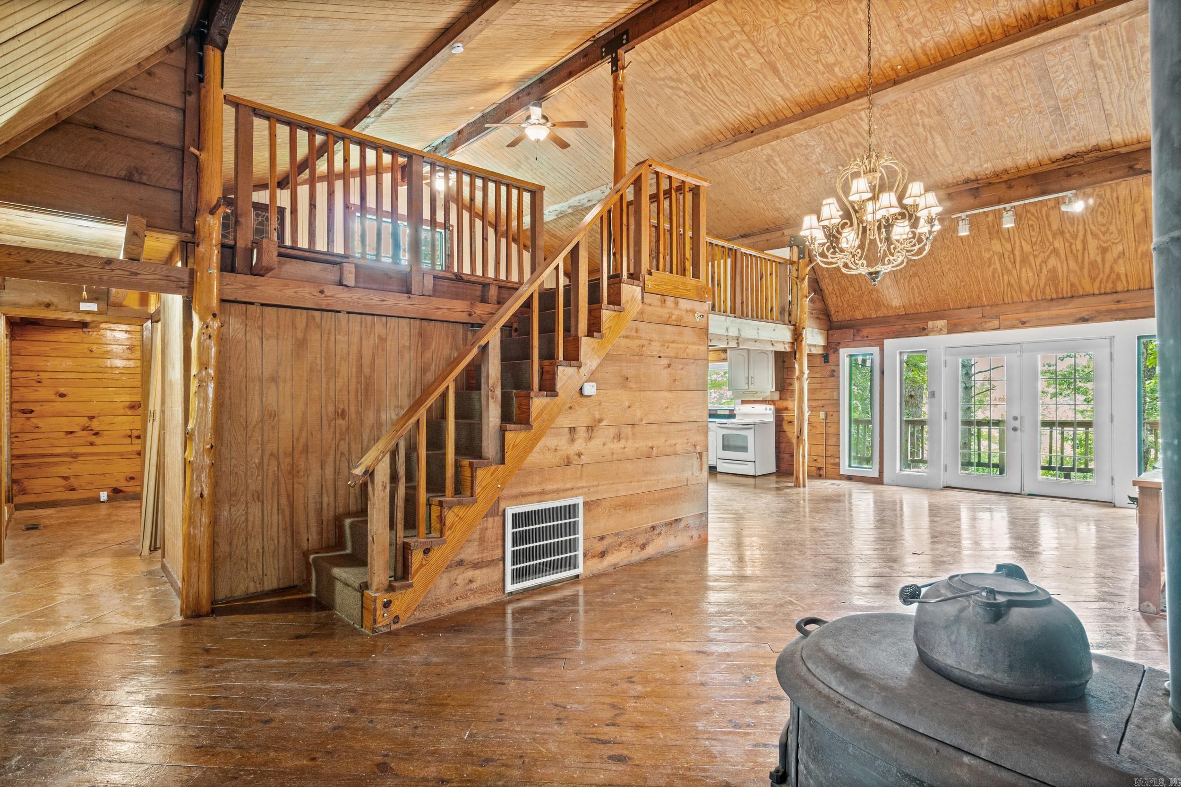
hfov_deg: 90.0
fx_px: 590
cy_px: 394
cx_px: 590
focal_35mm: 18
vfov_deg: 67.4
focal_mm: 12
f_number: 8
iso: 400
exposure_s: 1.6
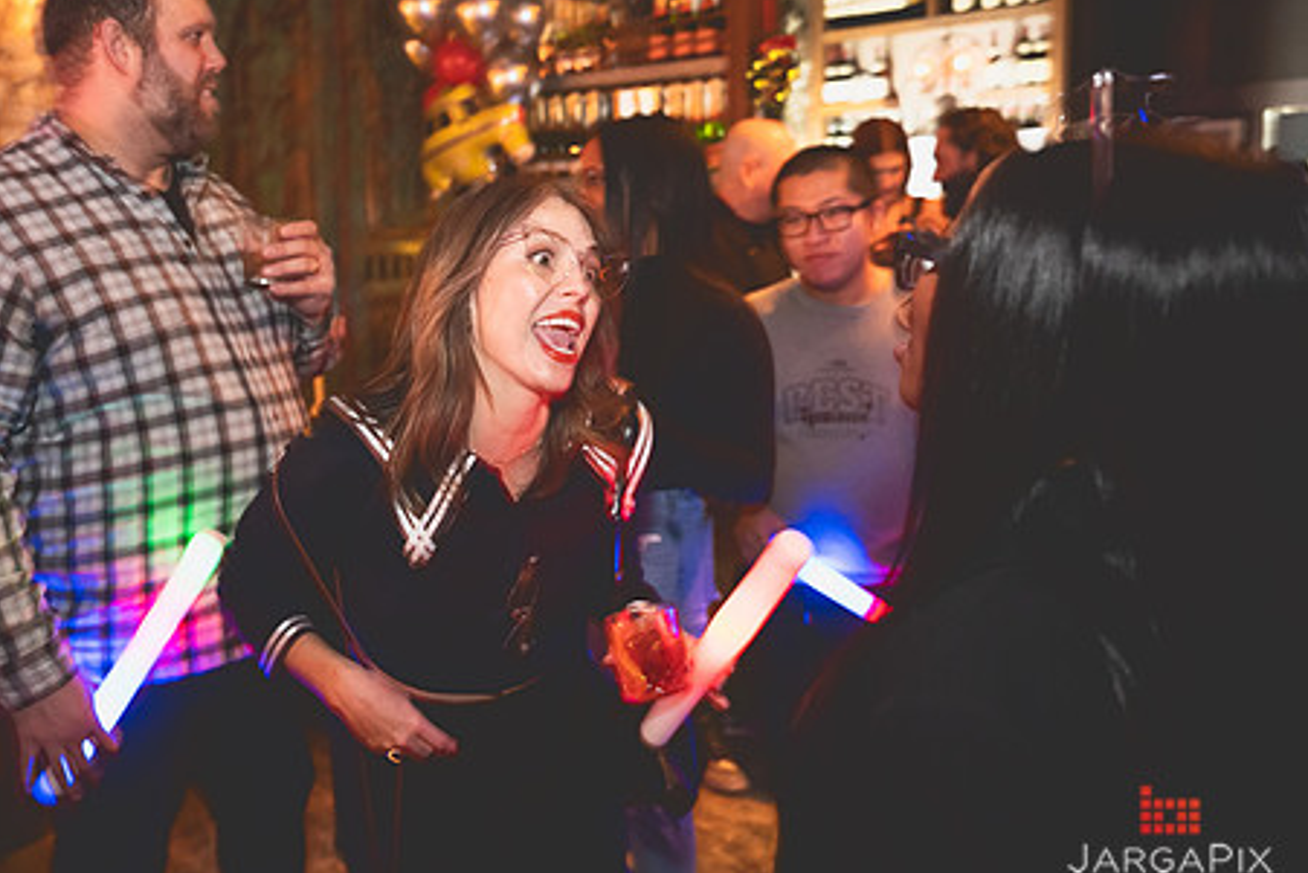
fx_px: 1127
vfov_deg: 42.3
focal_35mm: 31
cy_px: 376
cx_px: 505
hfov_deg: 59.6
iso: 3200
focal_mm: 24
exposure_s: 1/25
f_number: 2.8
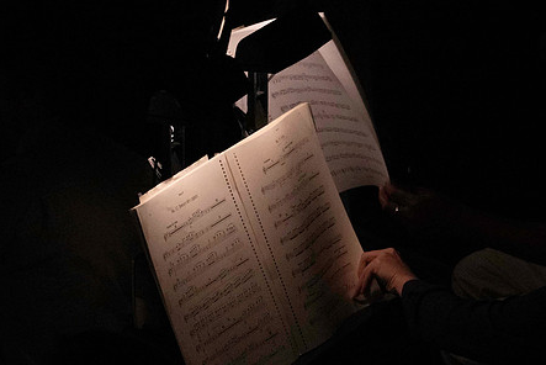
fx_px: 3157
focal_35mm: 208
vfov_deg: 6.6
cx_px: 245
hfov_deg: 9.9
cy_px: 199
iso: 25600
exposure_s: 1/320
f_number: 18
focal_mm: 159
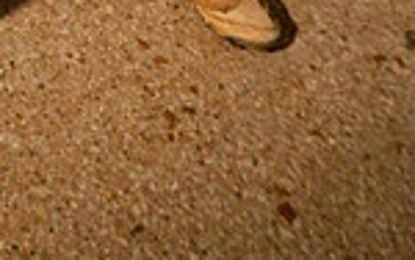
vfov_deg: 11.5
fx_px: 1109
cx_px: 36
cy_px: -318
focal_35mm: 98
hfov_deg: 20.7
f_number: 4.5
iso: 250
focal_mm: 32
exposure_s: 1/250
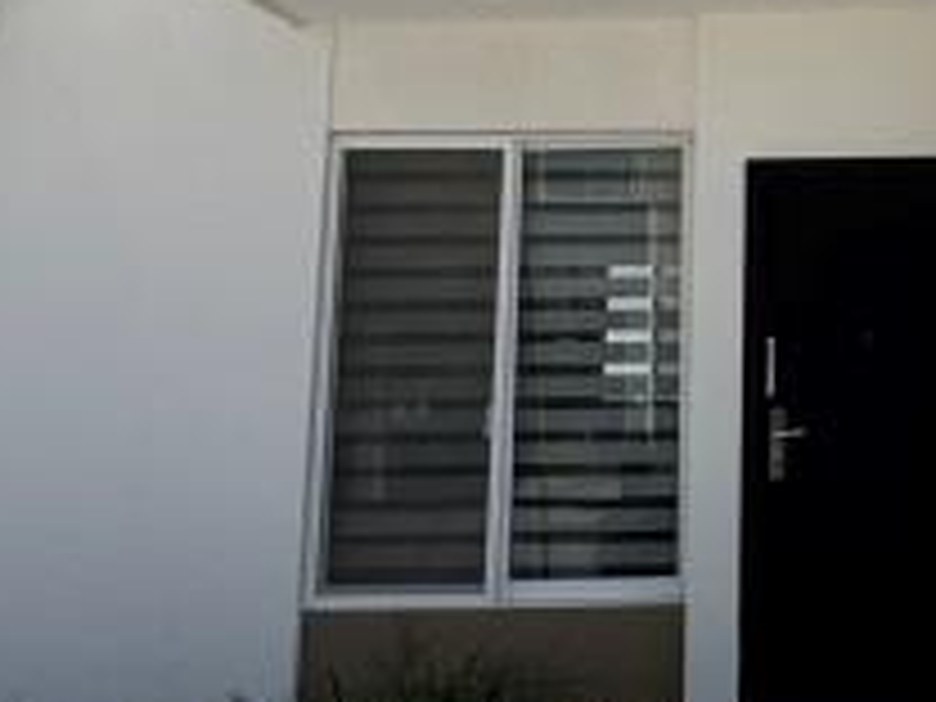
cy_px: 50
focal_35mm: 69
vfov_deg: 20.8
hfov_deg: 26.4
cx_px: 981
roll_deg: +0.7
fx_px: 1866
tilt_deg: +10.5
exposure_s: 1/2342
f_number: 2.2
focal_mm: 2.22
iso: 50
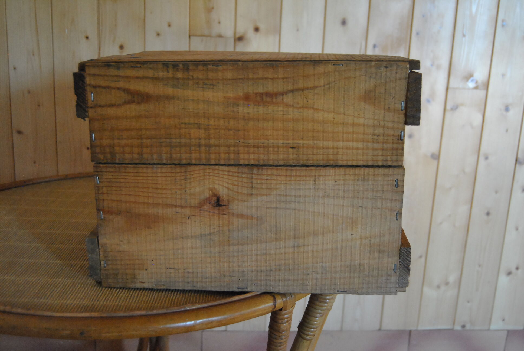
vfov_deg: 34.3
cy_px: 176
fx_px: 568
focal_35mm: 39
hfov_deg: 49.5
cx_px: 262
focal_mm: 26
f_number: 4
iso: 1250
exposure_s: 1/30
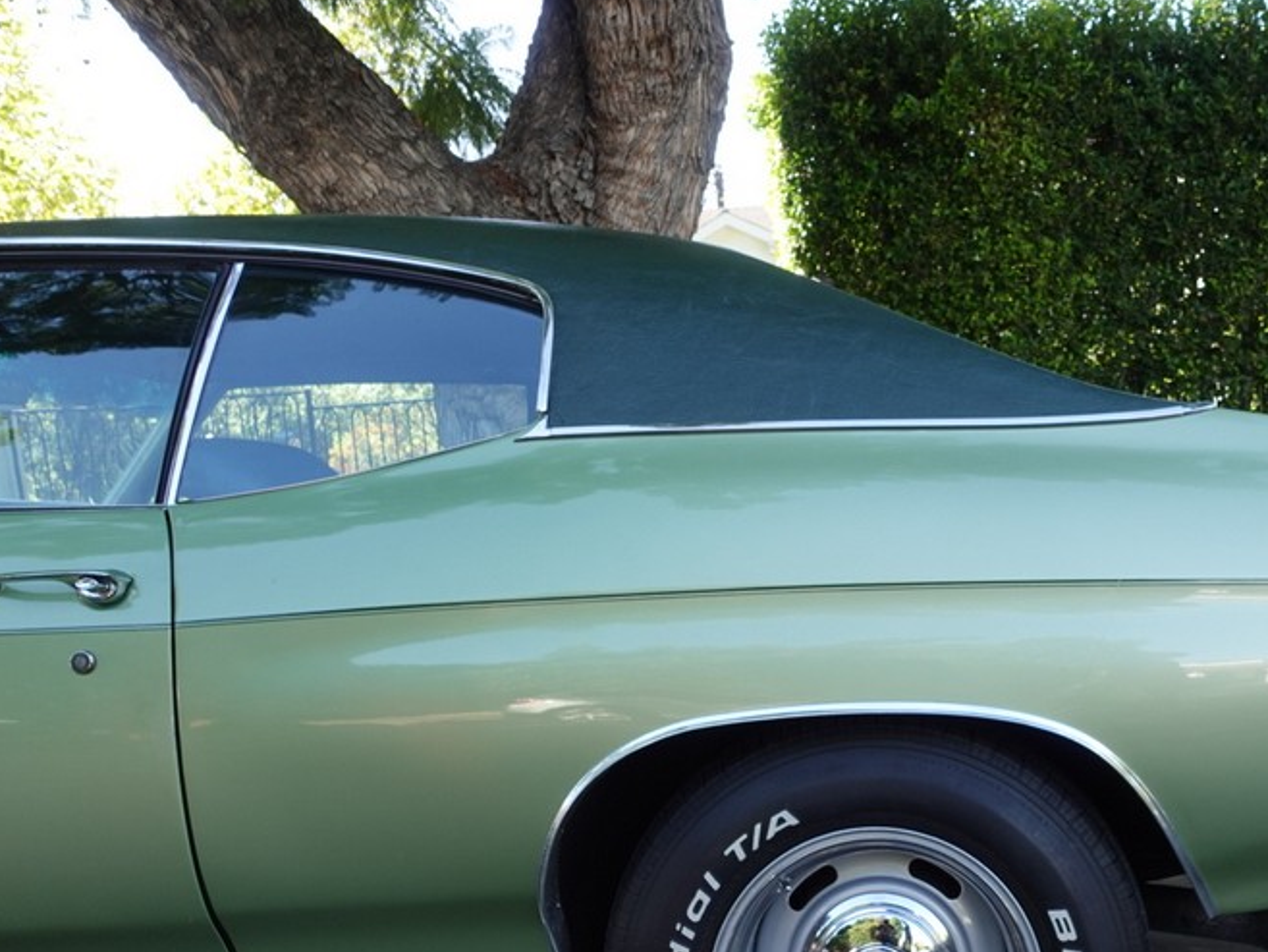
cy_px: 599
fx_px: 1319
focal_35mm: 36
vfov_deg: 39.4
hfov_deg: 49.3
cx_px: 948
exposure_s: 1/100
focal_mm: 9.4
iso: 125
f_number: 4
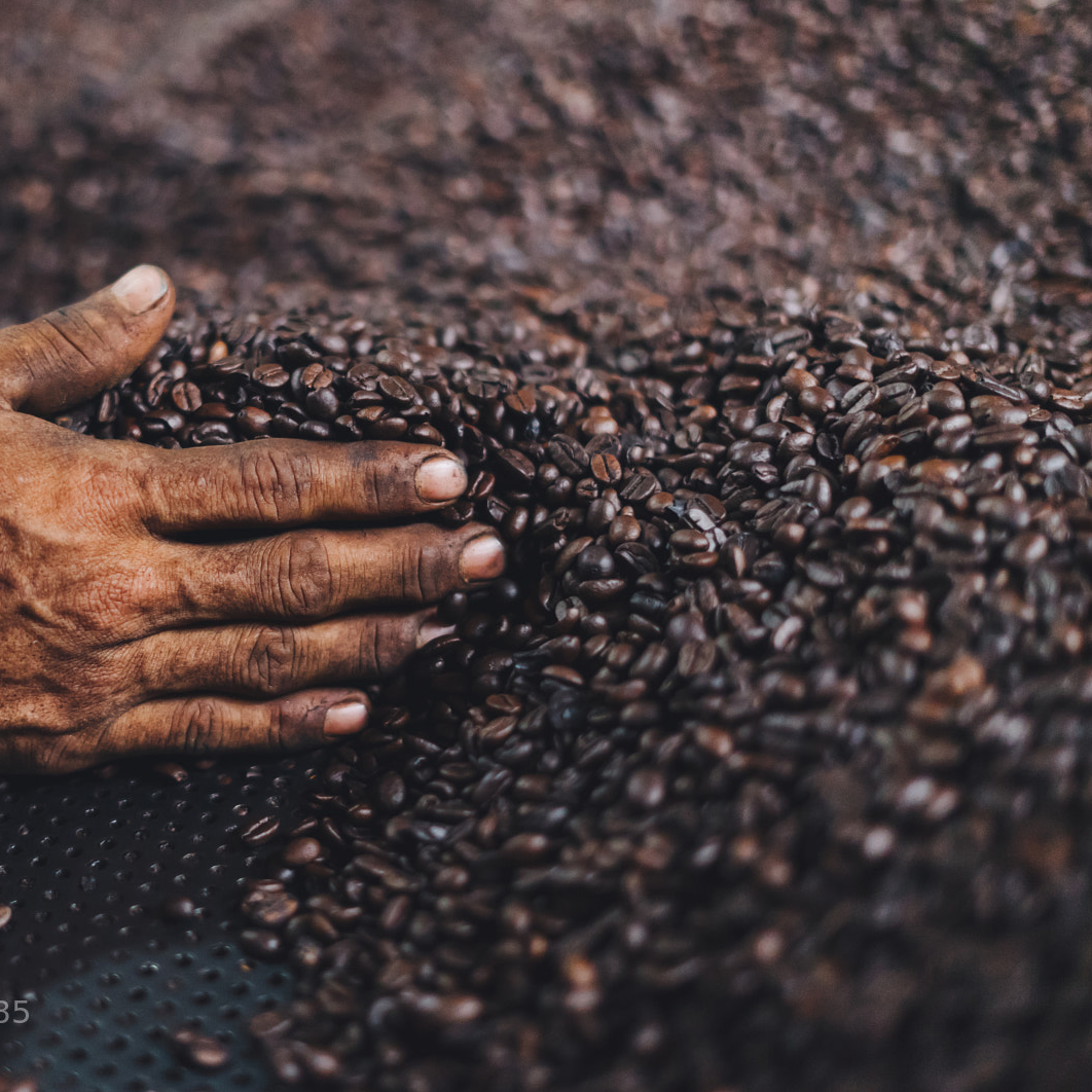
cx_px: 315
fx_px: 2284
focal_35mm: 64
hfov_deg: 26.6
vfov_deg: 26.9
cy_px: 544
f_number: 1.8
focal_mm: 50
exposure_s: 1/200
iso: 2500
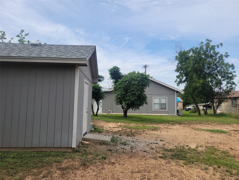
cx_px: 120
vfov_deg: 53.1
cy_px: 90
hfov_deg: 67.3
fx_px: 180
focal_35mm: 26
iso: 40
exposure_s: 1/2321
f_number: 1.8
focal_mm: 5.4
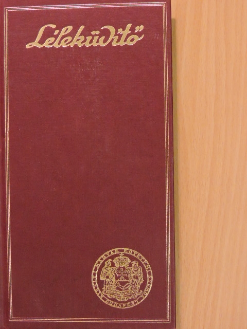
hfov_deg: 22.6
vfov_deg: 29.8
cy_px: 164
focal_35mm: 65
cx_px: 124
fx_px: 618
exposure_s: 1/80
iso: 1600
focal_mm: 11.6
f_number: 4.2
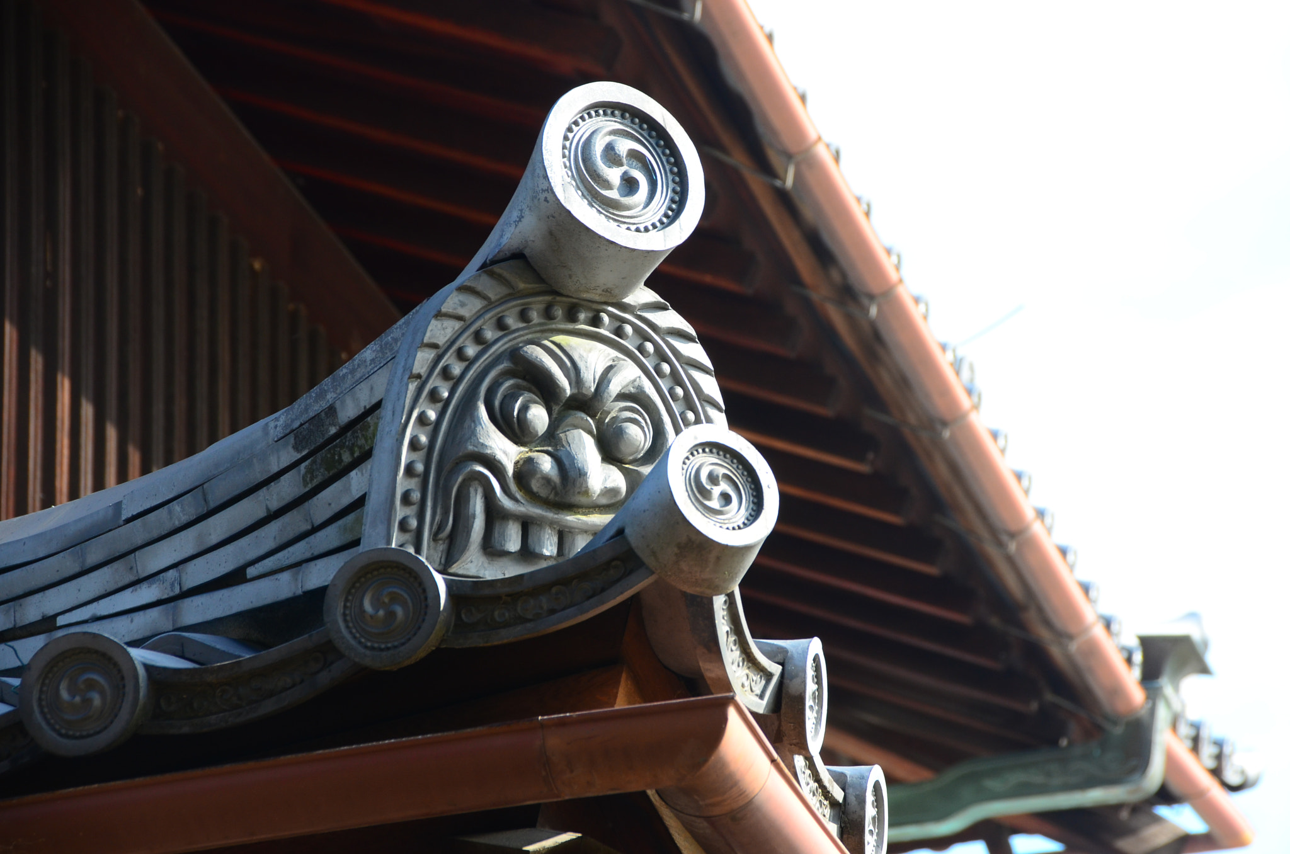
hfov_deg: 13.1
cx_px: 645
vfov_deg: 8.7
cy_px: 427
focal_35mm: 158
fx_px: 5631
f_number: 8
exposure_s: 1/200
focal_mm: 105
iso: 320
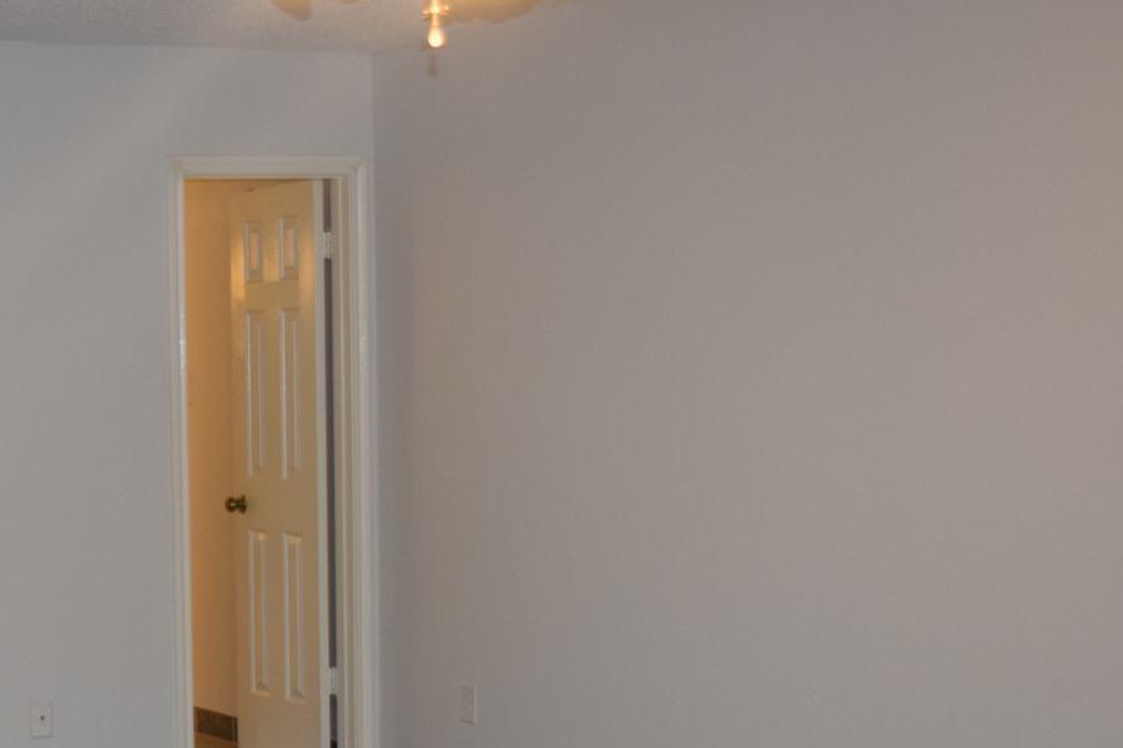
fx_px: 2555
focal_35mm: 82
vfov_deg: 16.5
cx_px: 76
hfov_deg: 24.0
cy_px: 598
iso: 800
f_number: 4.5
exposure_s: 1/80
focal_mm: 29
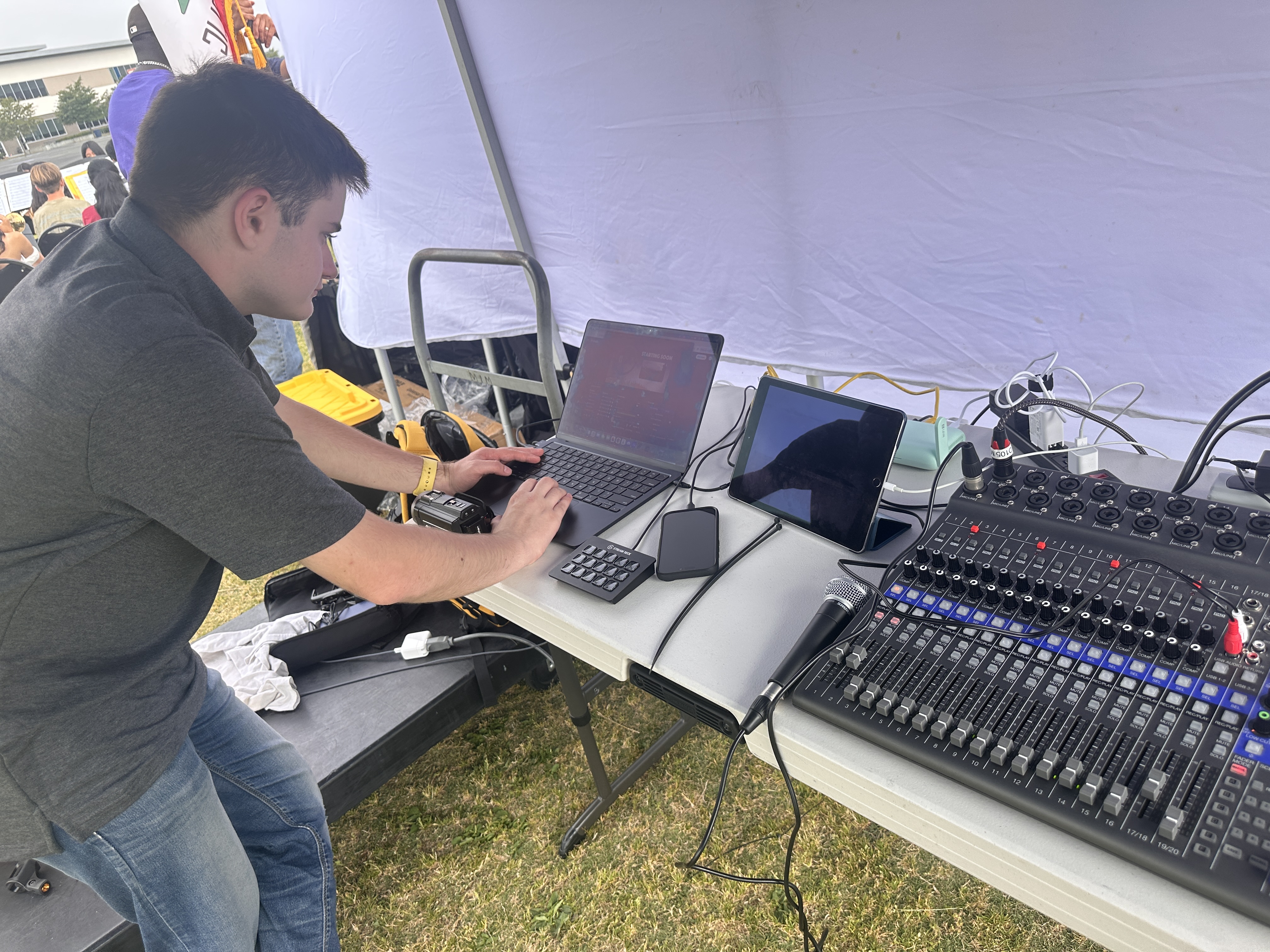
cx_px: 635
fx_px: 881
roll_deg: +12.8
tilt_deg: -26.5
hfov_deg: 71.6
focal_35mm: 24
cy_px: 476
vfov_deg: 56.8
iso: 80
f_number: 1.78
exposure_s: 1/943
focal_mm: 6.86
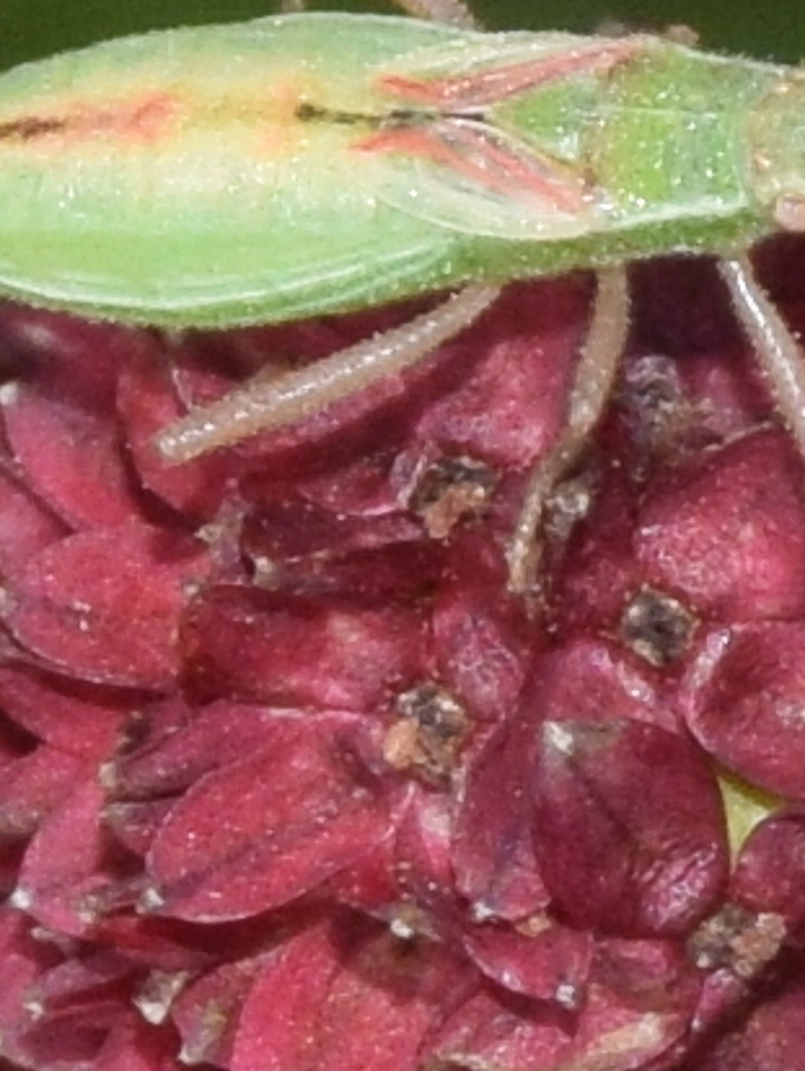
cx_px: 326
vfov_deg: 4.2
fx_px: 14496
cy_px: 279
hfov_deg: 3.2
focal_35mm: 468
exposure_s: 1/160
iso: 400
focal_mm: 140
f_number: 13
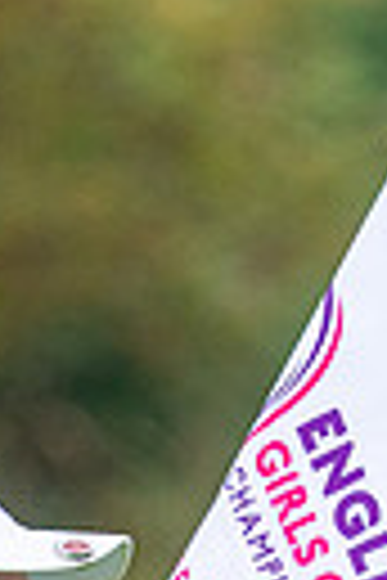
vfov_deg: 0.9
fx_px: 39052
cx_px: 75
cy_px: 968
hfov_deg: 0.6
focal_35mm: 2422
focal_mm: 300
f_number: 4.5
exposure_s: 1/2000
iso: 400
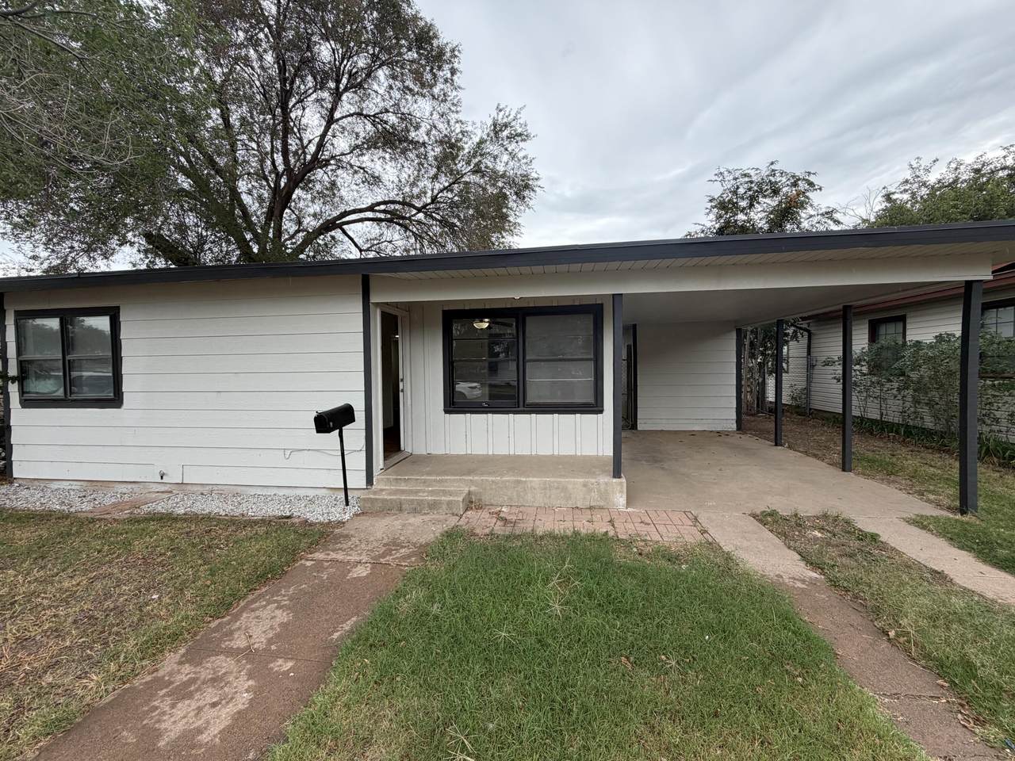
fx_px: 411
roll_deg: +0.9
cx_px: 508
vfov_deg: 85.7
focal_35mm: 14
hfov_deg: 102.1
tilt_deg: -1.5
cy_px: 380
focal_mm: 2.22
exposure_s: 1/298
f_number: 2.2
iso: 50
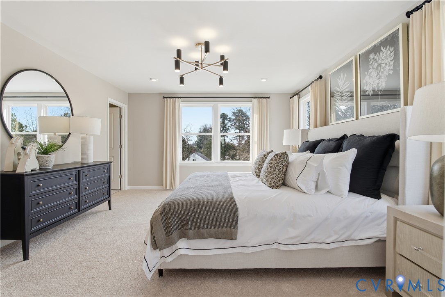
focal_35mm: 16
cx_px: 222
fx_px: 198
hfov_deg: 96.7
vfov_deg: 73.7
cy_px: 148
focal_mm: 16
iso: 125
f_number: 6.3
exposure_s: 1/200
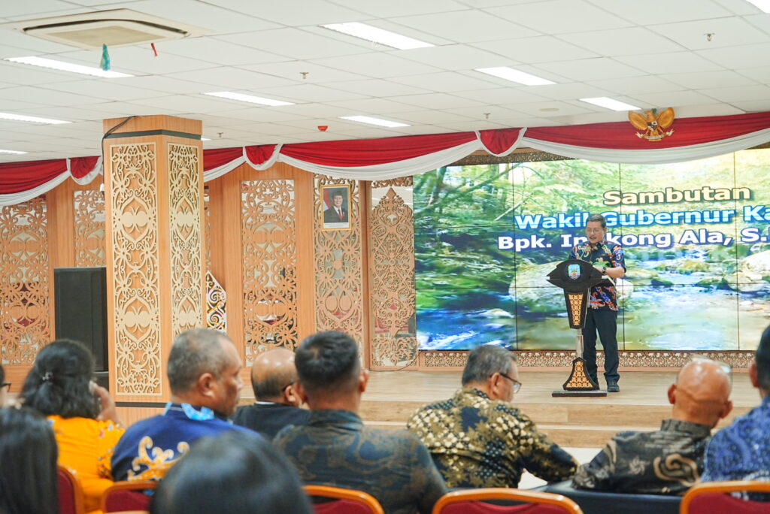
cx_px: 385
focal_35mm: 65
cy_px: 257
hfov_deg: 30.9
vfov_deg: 20.9
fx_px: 1391
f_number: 5
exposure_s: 1/100
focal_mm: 65
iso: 3200
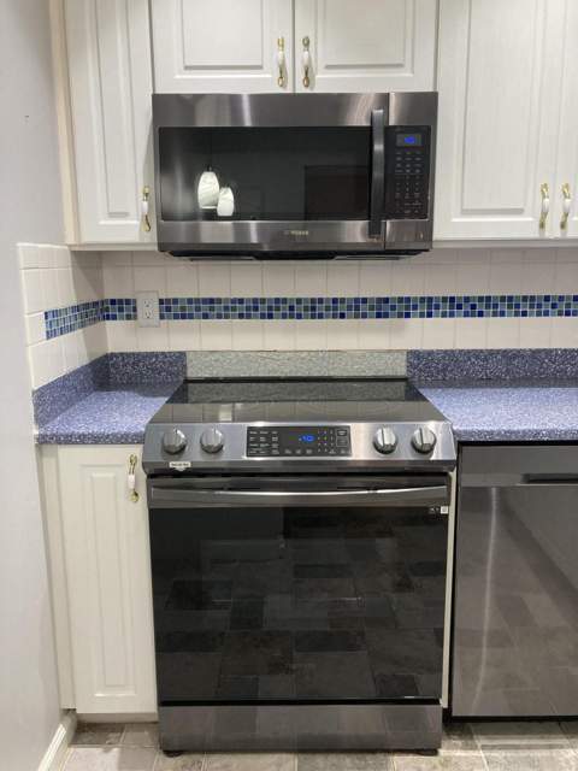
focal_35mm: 28
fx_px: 623
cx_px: 289
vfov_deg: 63.4
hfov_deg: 49.7
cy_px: 386
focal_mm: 3.99
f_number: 1.8
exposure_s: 1/60
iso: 160
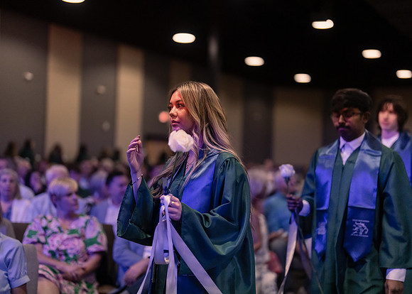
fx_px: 621
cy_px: 147
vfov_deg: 26.6
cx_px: 206
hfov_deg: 36.7
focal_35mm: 53
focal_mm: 50
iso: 1250
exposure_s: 1/500
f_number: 1.2
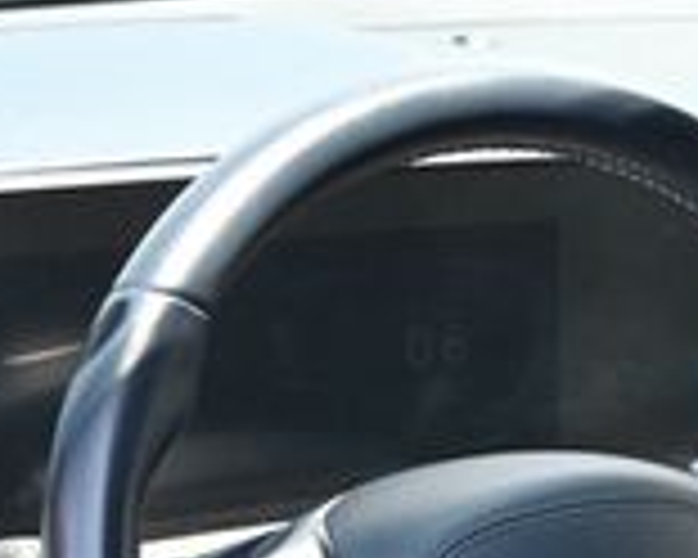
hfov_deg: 16.5
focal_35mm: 113
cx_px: 761
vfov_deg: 12.8
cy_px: 886
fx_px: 2334
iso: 400
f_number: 3.8
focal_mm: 19.5
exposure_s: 1/160
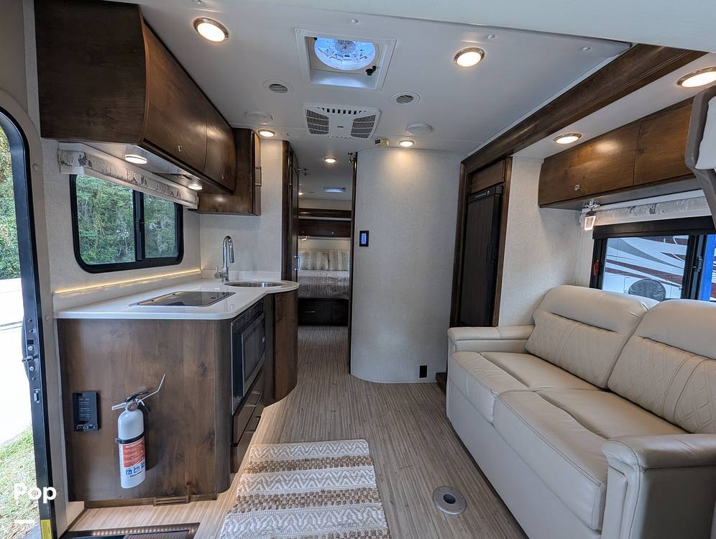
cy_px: 270
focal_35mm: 13
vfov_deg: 90.1
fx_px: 269
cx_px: 358
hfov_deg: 106.1
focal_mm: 1.95
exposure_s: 1/94.7
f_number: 2.2
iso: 47
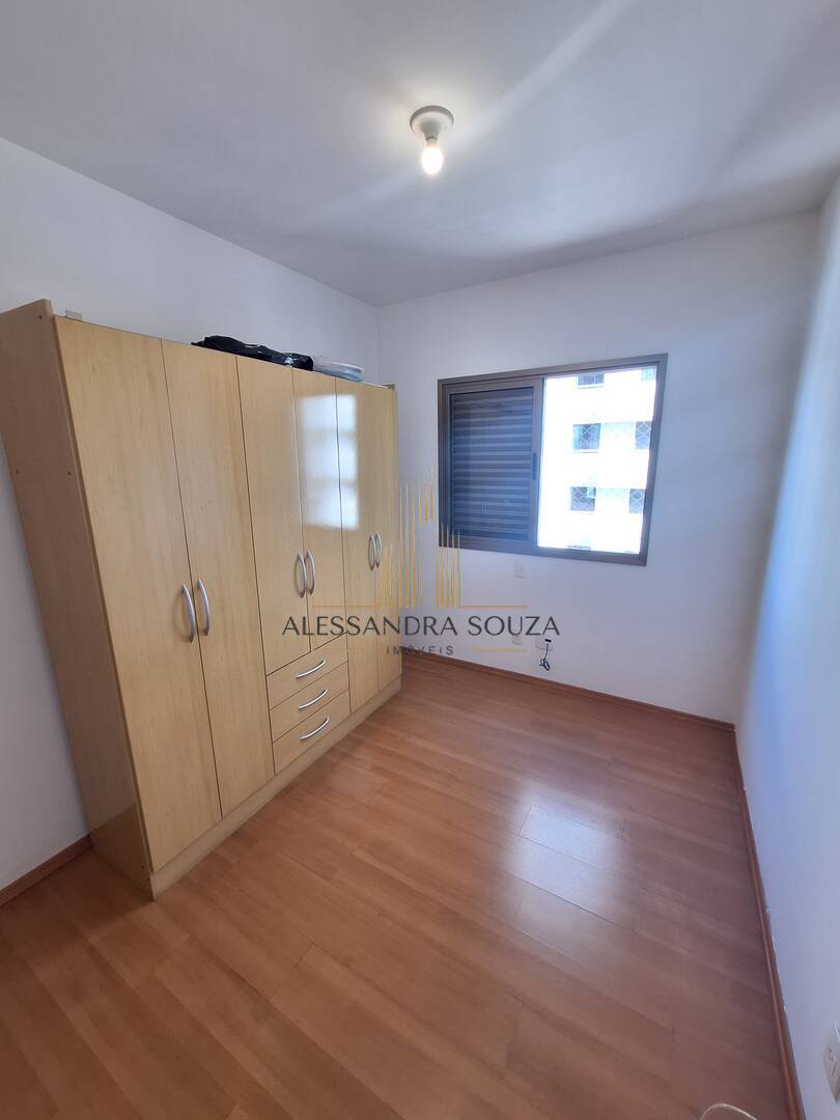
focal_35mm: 13
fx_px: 421
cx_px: 420
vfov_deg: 106.2
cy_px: 560
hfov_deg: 89.9
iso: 50
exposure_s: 1/60
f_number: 2.2
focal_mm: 1.74
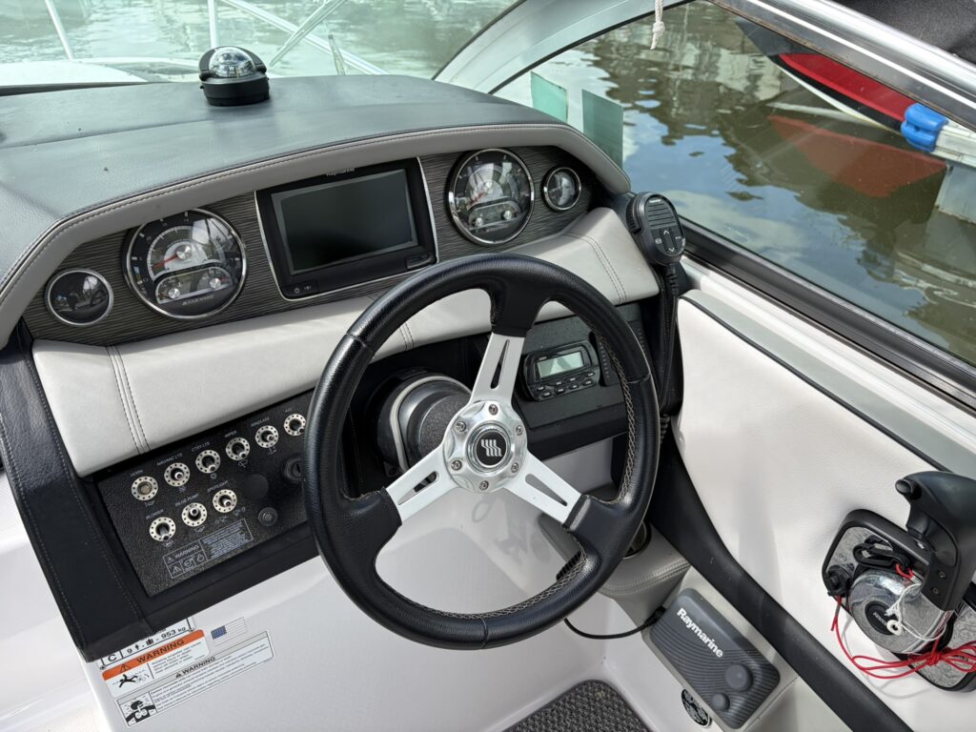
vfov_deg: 53.1
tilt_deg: -34.2
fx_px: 733
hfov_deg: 67.3
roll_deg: -0.4
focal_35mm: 26
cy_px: 366
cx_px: 488
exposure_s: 1/731
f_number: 1.6
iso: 50
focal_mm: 5.96
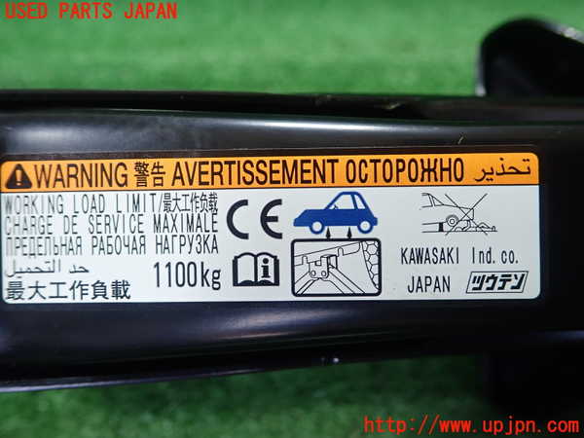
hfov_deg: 60.0
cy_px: 219
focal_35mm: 30
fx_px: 506
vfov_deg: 46.8
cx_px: 292
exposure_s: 1/125
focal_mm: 5.5
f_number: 2.3
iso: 320
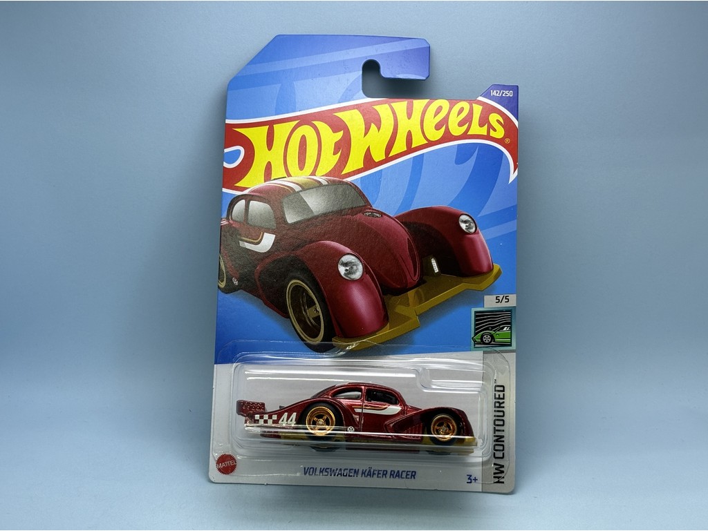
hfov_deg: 36.8
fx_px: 1064
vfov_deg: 28.1
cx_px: 354
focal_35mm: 52
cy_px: 266
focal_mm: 5.96
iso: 32
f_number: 1.6
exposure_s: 1/100
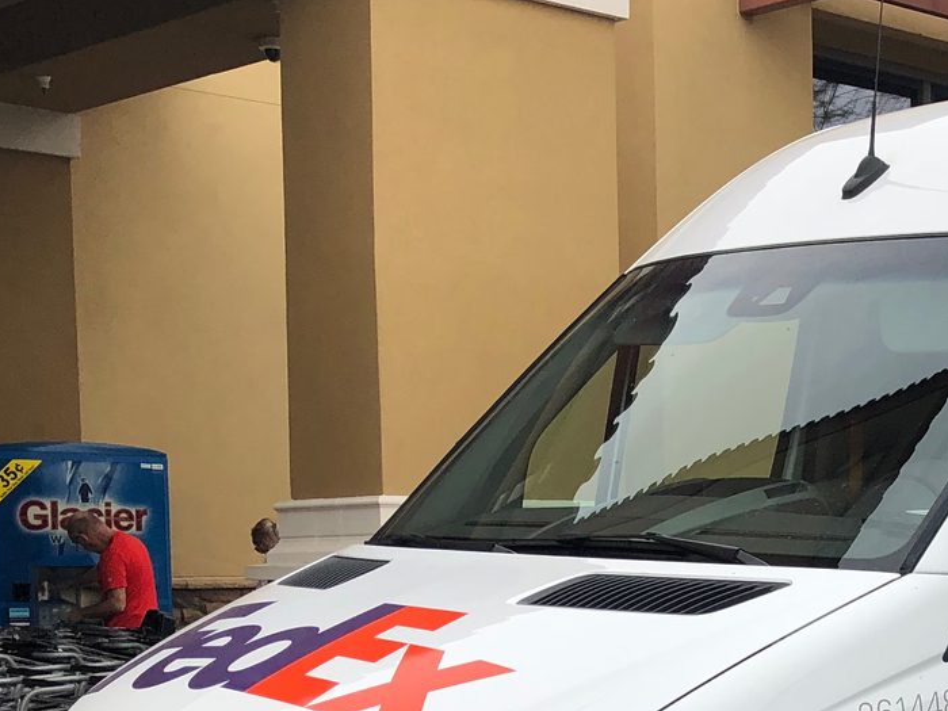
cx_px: 1147
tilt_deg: -4.3
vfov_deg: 18.0
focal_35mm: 80
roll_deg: +0.6
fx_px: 2191
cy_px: 689
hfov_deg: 22.4
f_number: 1.8
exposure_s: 1/1279
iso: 20
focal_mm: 3.99
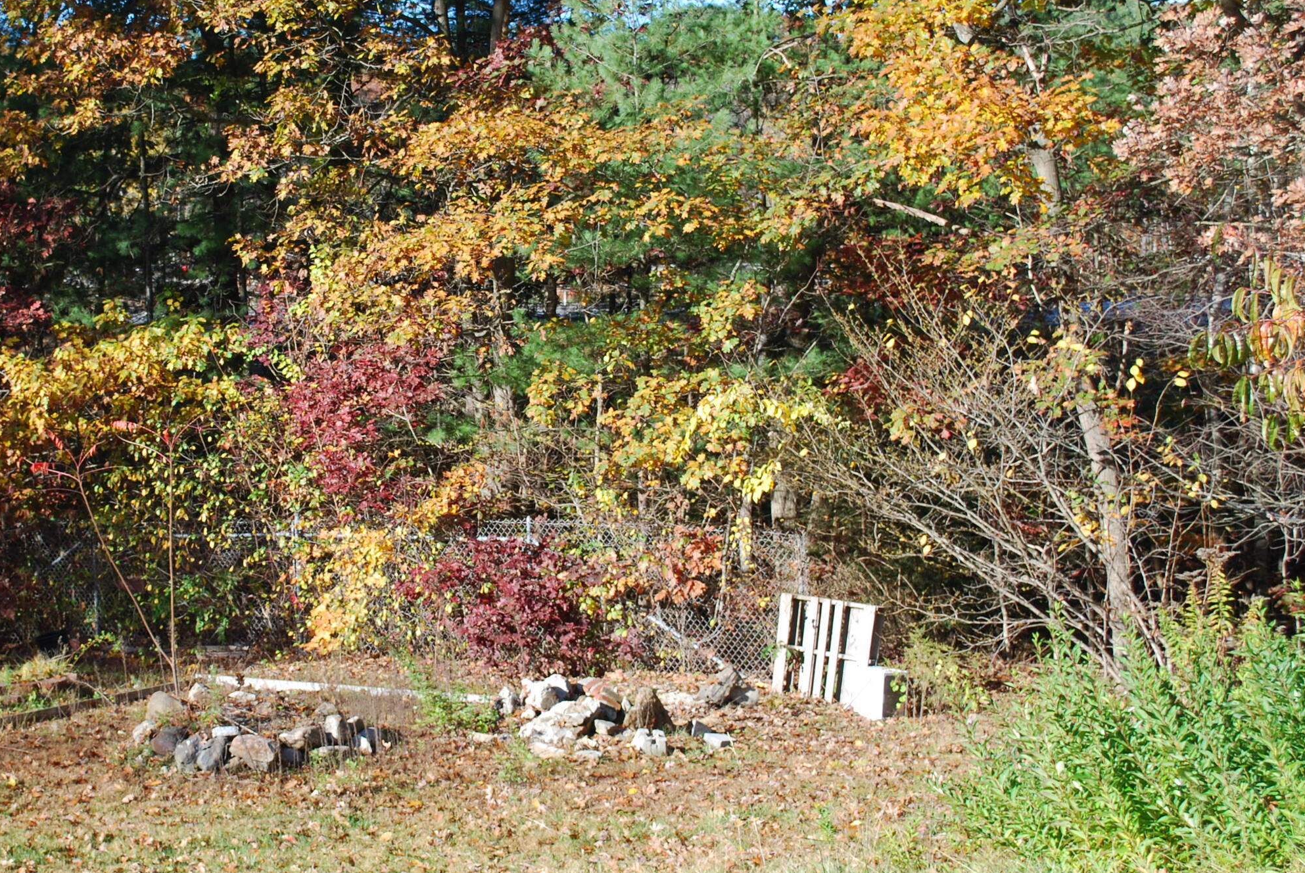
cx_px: 335
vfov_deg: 21.0
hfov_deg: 30.4
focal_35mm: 65
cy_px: 379
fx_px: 2359
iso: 100
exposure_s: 1/160
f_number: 6.3
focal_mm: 28
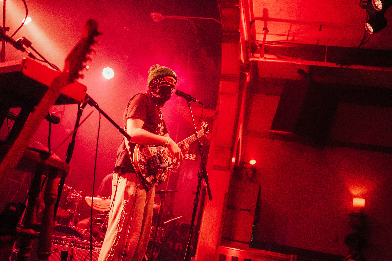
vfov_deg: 34.2
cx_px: 196
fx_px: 425
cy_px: 130
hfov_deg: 49.6
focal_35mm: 39
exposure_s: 1/125
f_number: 2.8
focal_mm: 39
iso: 12800
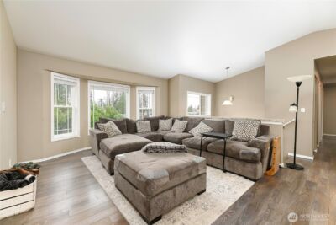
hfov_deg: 104.2
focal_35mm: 14
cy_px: 112
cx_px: 168
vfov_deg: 81.3
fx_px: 131
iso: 200
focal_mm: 14
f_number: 7.1
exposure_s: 1/5
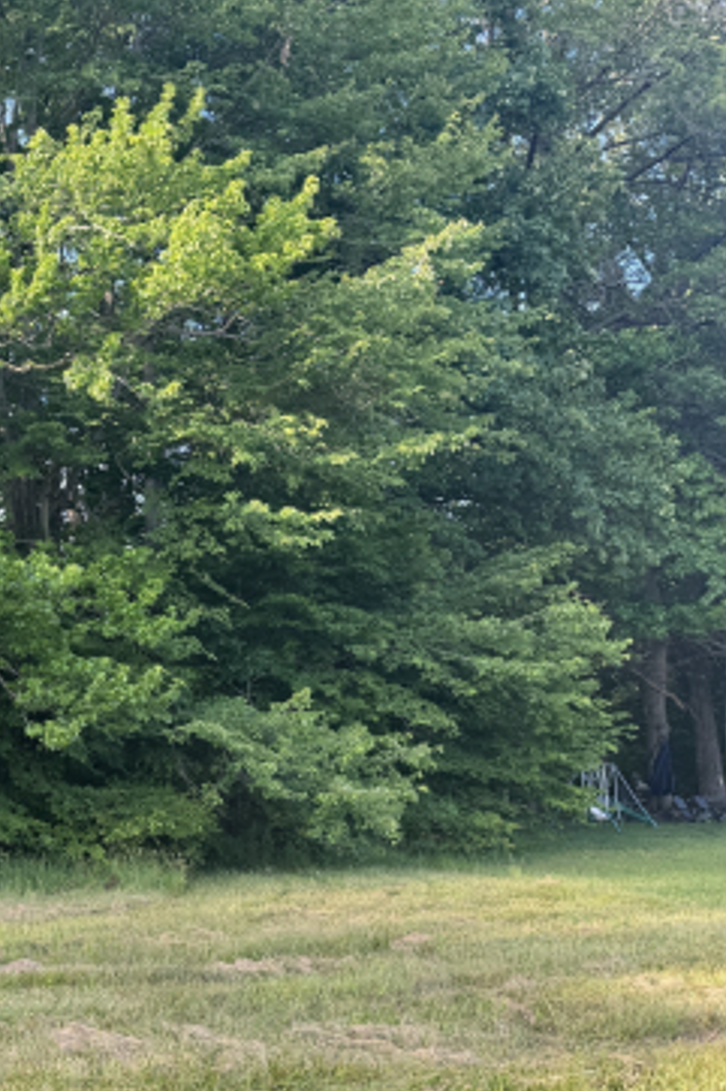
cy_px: 600
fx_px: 1393
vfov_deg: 42.7
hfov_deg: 25.3
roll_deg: +2.3
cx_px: -209
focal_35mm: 46
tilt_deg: +7.7
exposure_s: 1/312
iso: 80
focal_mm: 6.76
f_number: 1.78
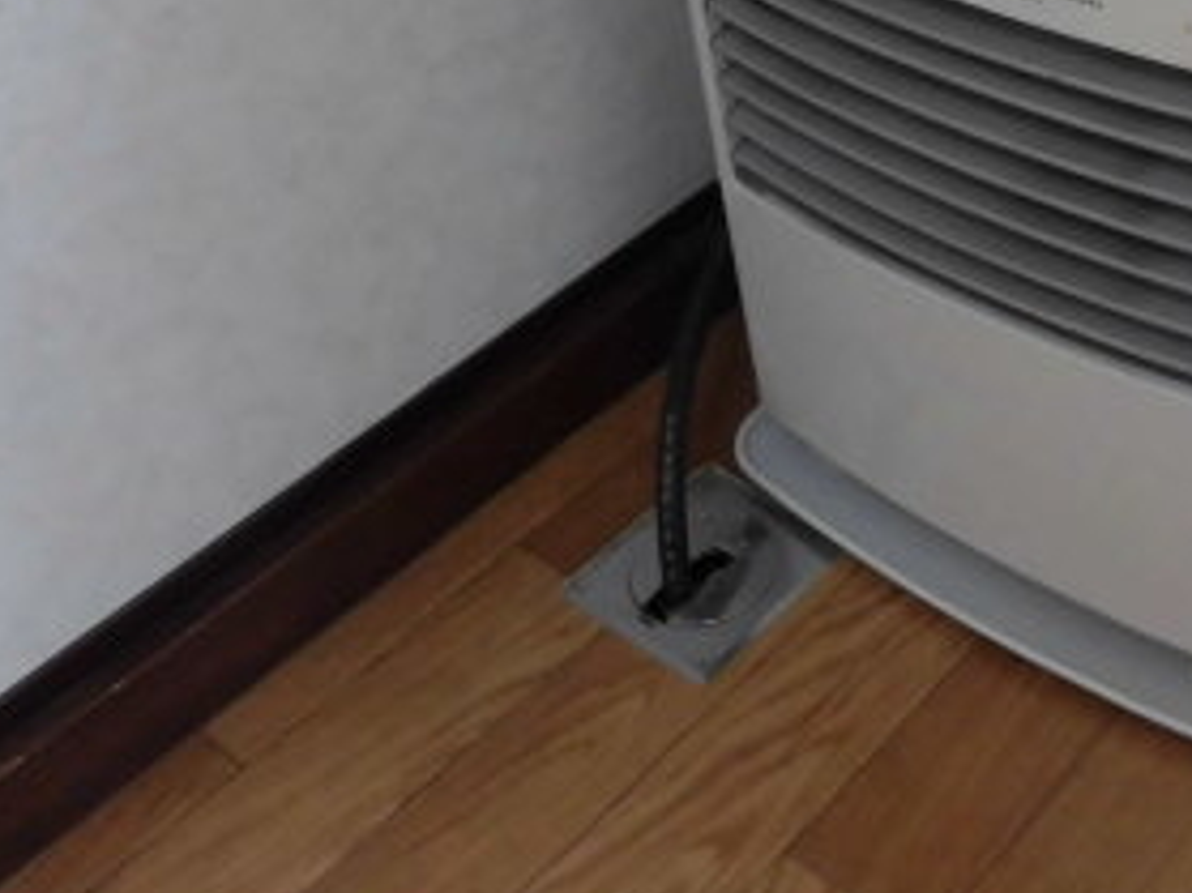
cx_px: 1111
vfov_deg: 24.6
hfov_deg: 32.9
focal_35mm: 55
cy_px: -103
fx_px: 1893
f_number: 3.1
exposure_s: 1/50
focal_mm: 4.3
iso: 250
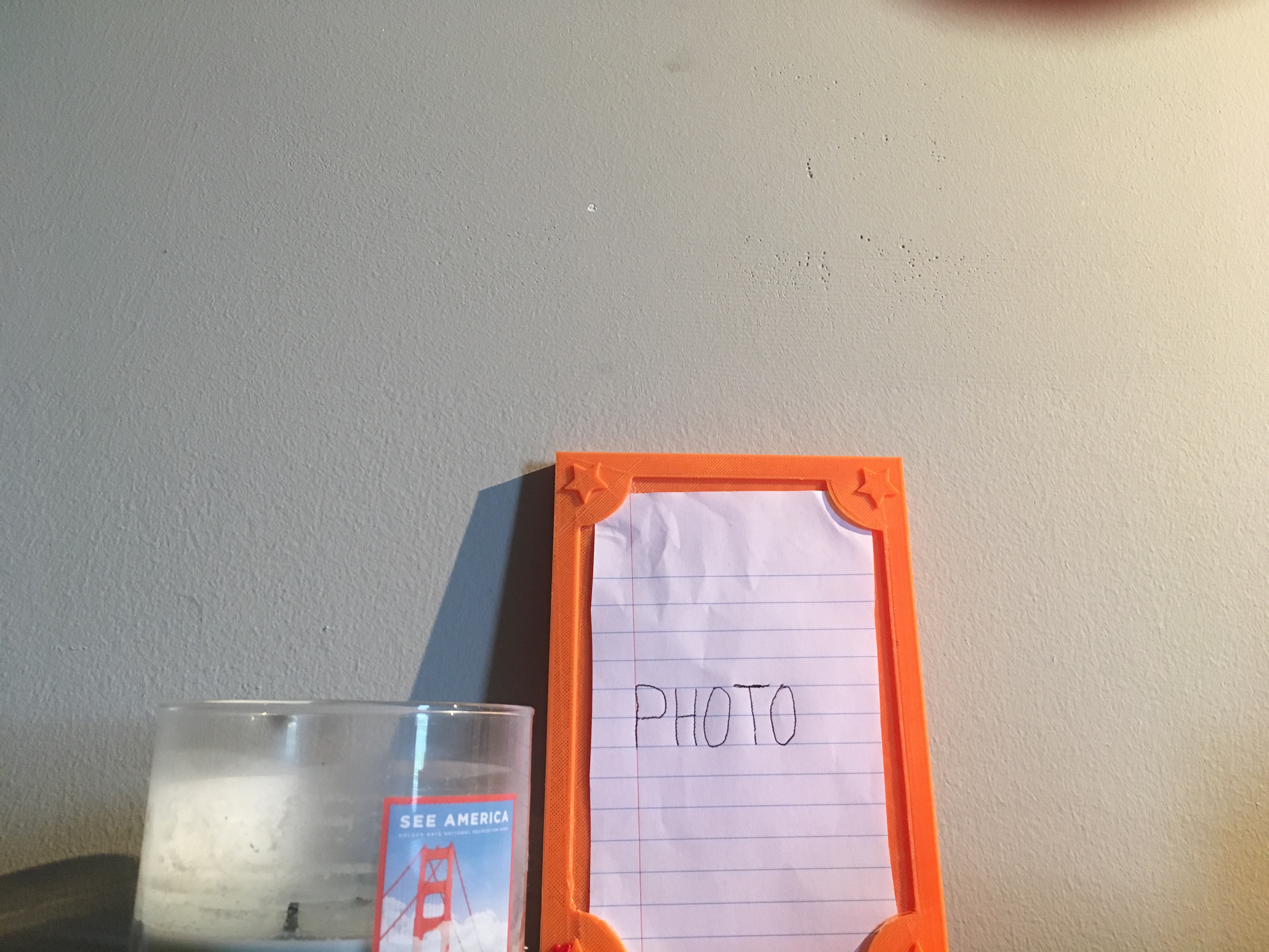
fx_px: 1063
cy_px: 476
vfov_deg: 48.2
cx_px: 634
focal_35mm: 29
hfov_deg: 61.7
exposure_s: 1/30
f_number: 2.2
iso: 100
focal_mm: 4.15
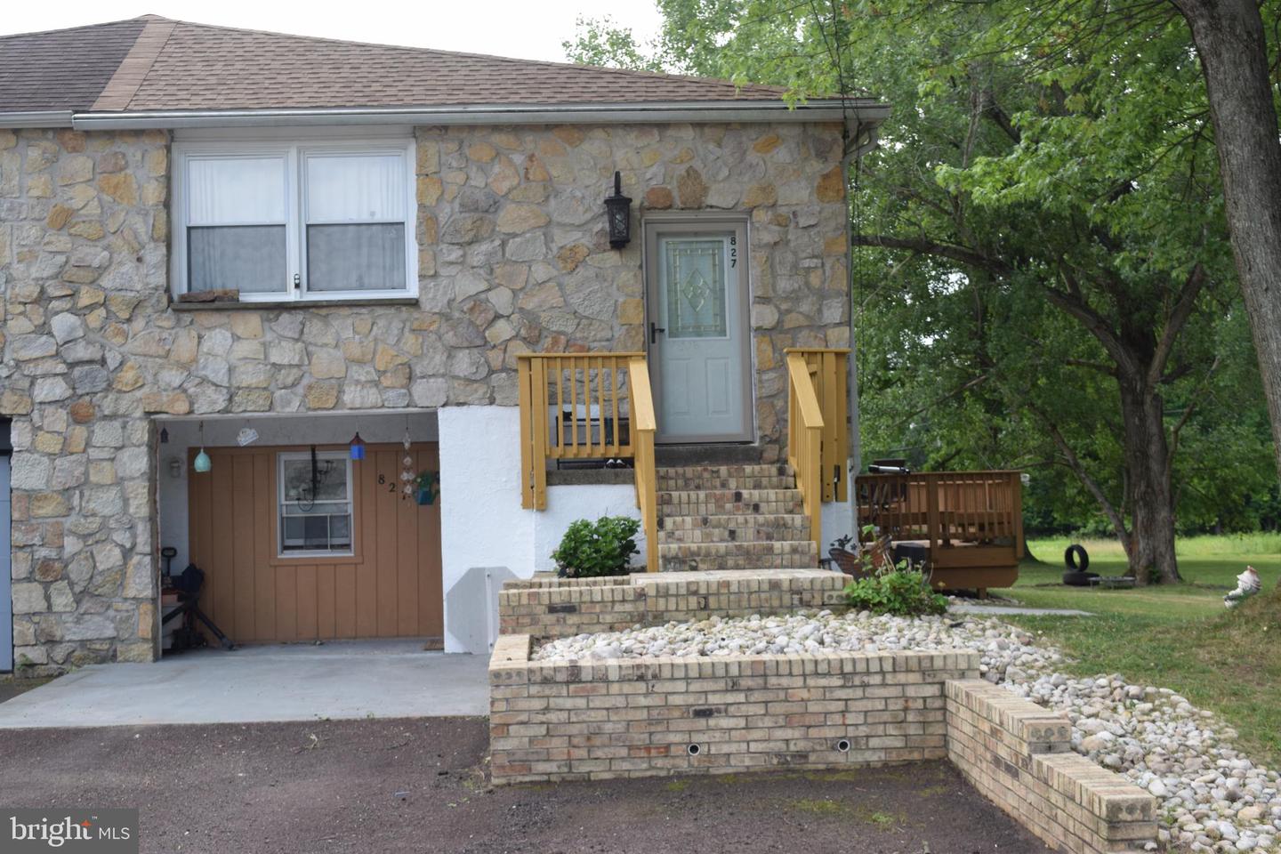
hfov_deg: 45.0
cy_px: 427
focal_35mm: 44
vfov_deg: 30.8
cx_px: 640
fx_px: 1548
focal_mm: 29
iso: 360
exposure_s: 1/250
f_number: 8
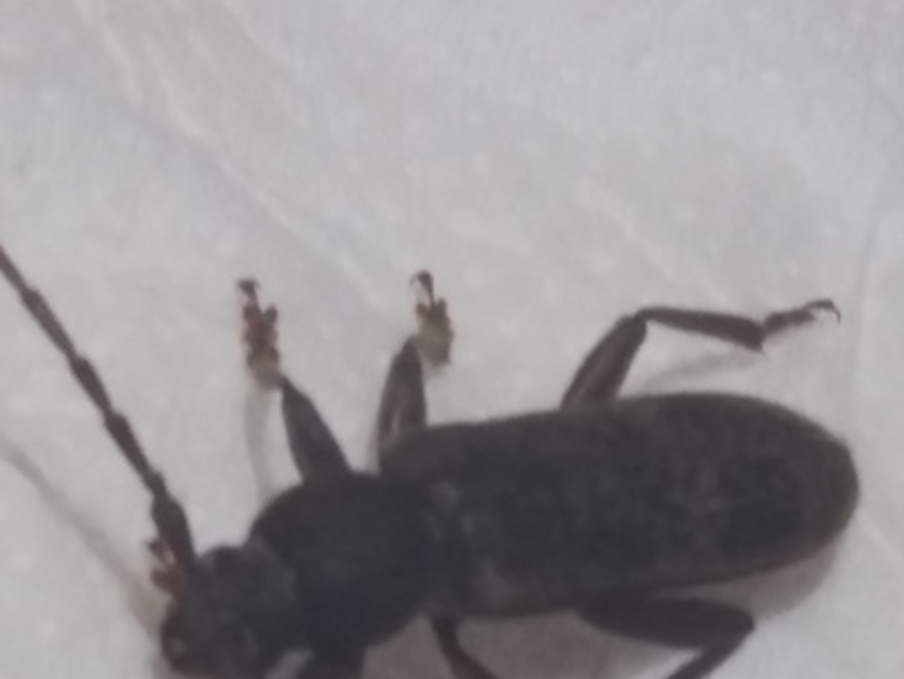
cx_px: 319
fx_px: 1568
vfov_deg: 23.3
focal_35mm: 60
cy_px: 706
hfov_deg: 32.0
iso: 80
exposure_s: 1/30
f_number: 1.9
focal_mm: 3.7
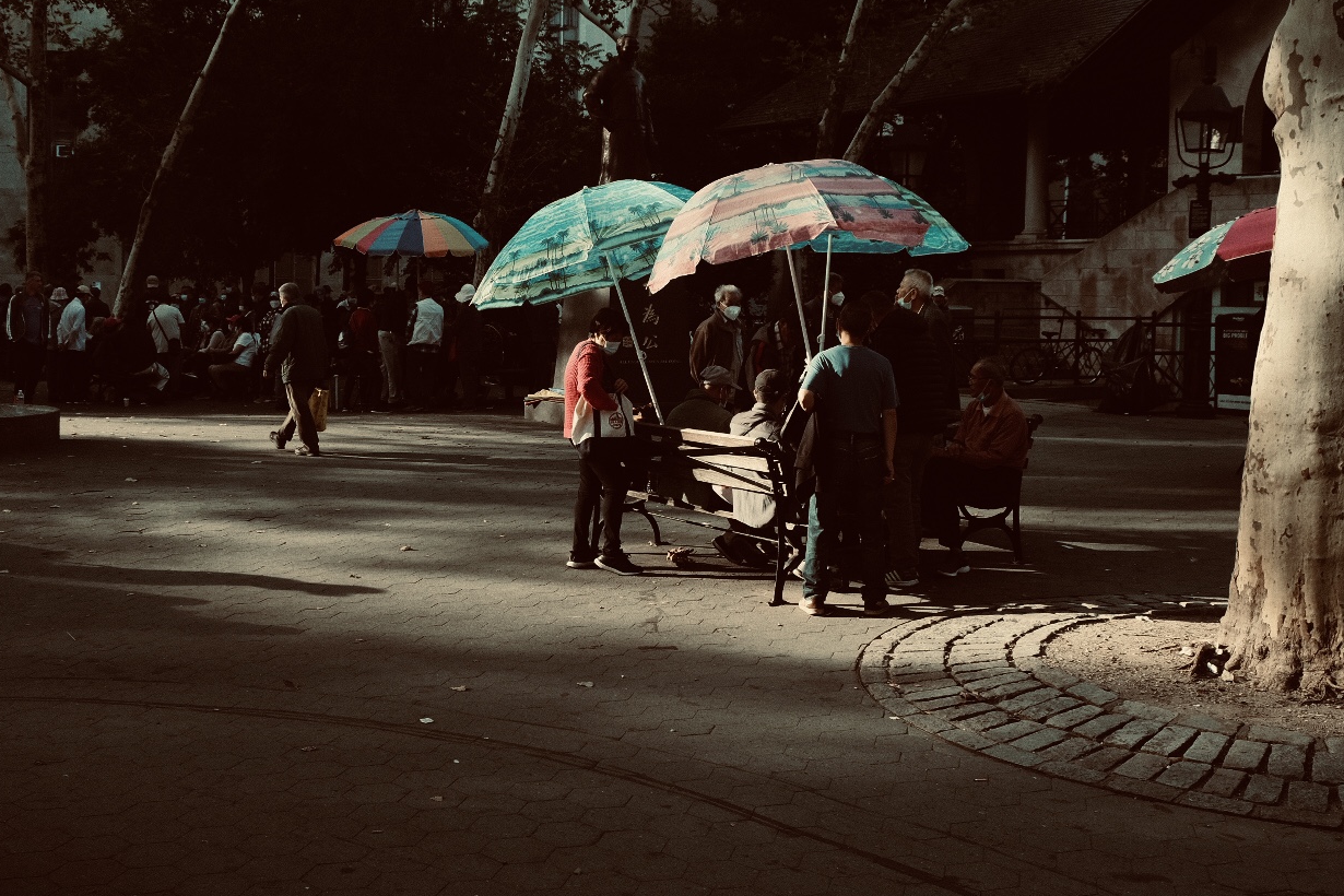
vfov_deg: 34.1
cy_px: 344
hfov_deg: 49.2
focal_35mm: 39
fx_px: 1456
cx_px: 538
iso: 640
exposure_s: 1/240
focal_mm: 18
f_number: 5.6
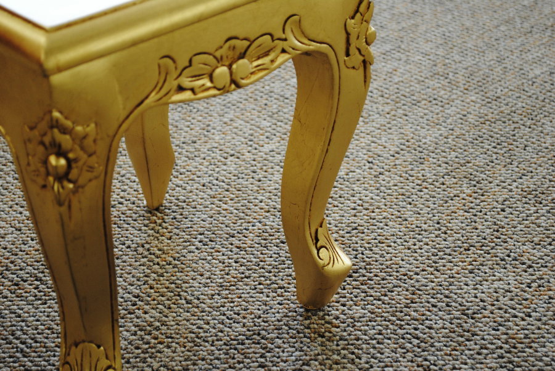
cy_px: 186
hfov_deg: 24.6
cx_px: 278
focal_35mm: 82
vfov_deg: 16.6
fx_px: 1273
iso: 560
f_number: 5.6
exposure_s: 1/30
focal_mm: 55
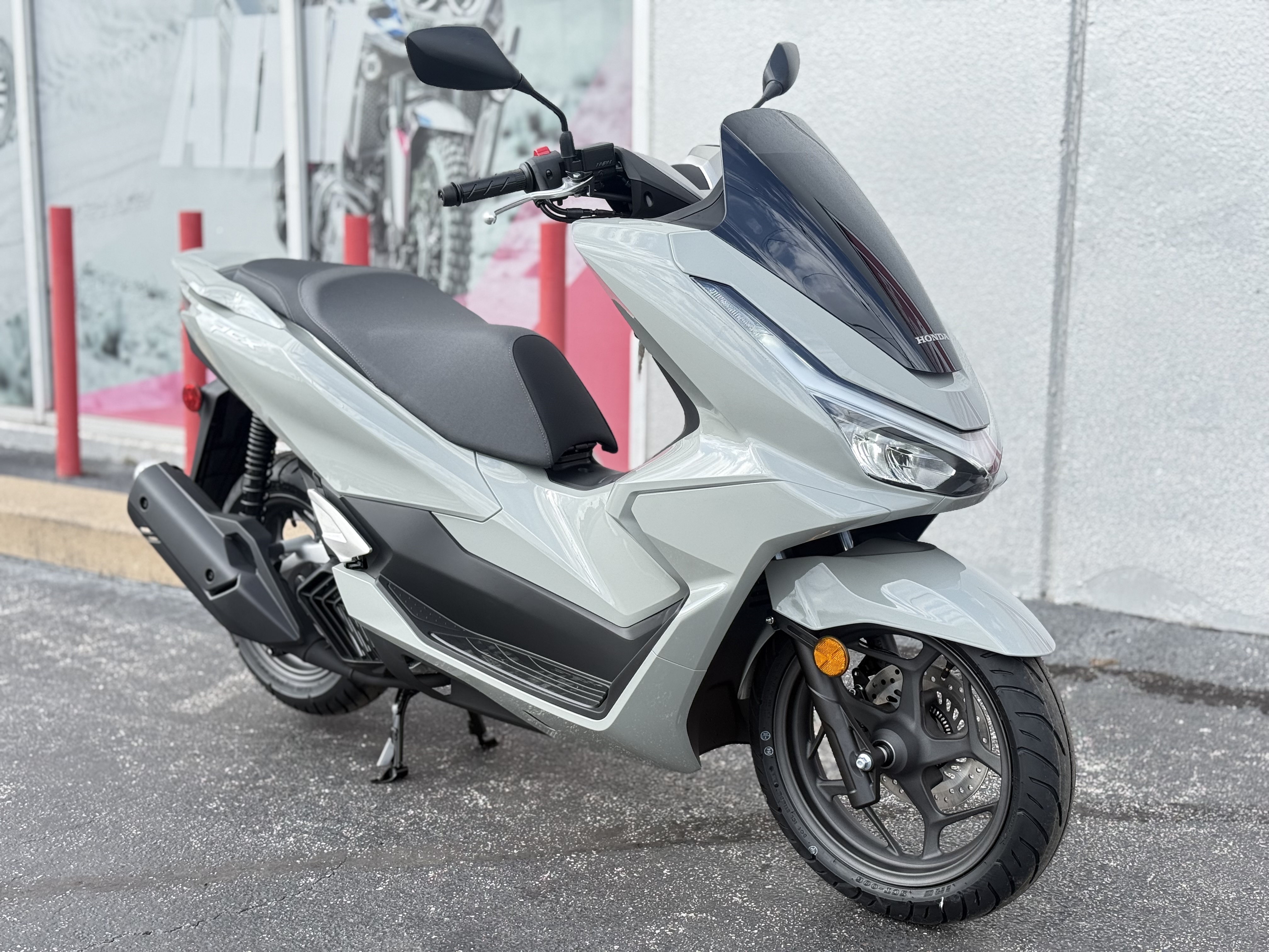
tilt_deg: -9.2
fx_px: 1760
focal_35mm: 48
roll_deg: -0.9
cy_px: 476
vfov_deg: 30.3
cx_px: 634
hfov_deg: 39.7
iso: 80
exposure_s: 1/1070
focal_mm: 6.76
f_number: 1.78
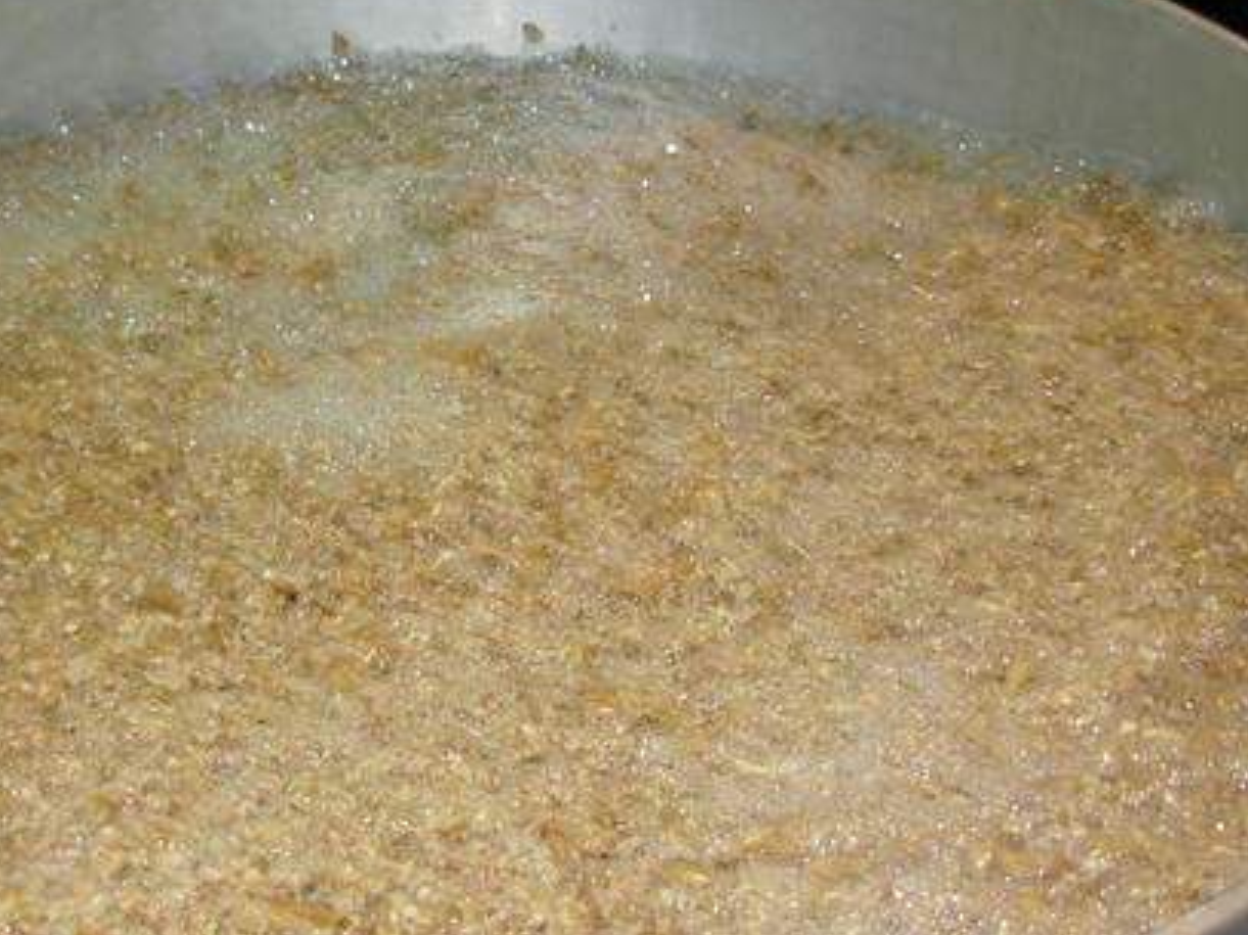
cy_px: 500
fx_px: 2018
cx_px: 454
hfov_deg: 34.2
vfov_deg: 26.1
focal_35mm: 56
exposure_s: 1/32
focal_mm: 6.3
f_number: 2.9
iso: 50
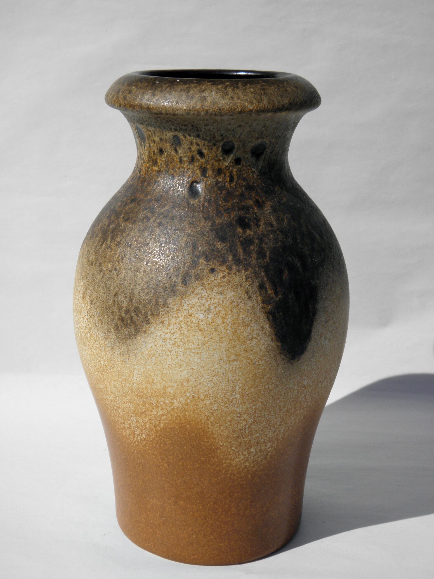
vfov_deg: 38.2
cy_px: 290
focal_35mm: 50
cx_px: 217
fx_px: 836
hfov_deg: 29.1
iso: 100
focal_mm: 9.1
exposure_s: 1/320
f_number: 8
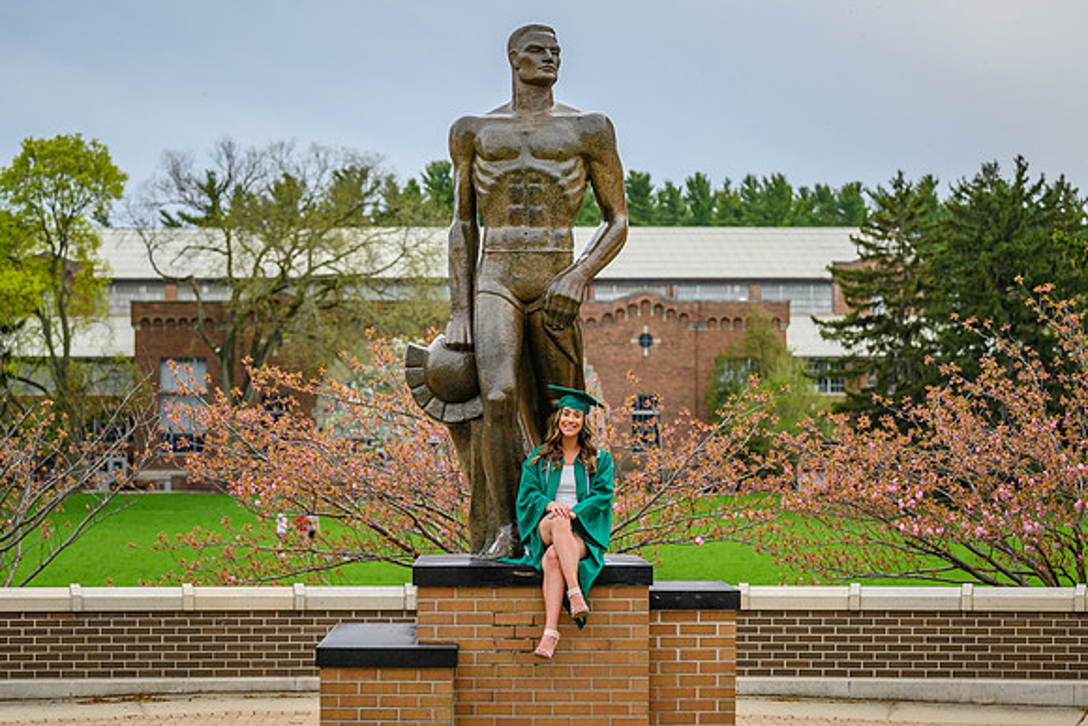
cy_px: 348
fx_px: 2591
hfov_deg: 23.7
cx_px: 568
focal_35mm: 86
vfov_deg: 16.0
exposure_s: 1/2000
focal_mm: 82
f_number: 4
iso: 400
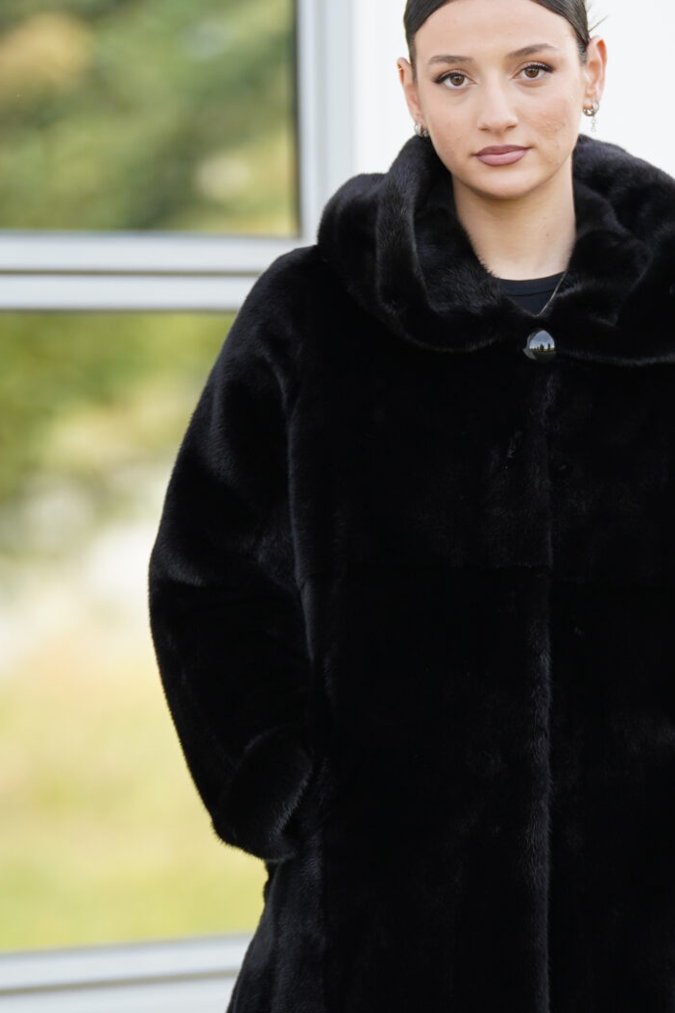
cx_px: 290
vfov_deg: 5.5
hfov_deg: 3.7
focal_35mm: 374
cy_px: 717
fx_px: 10514
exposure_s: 1/250
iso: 200
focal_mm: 154
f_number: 2.8
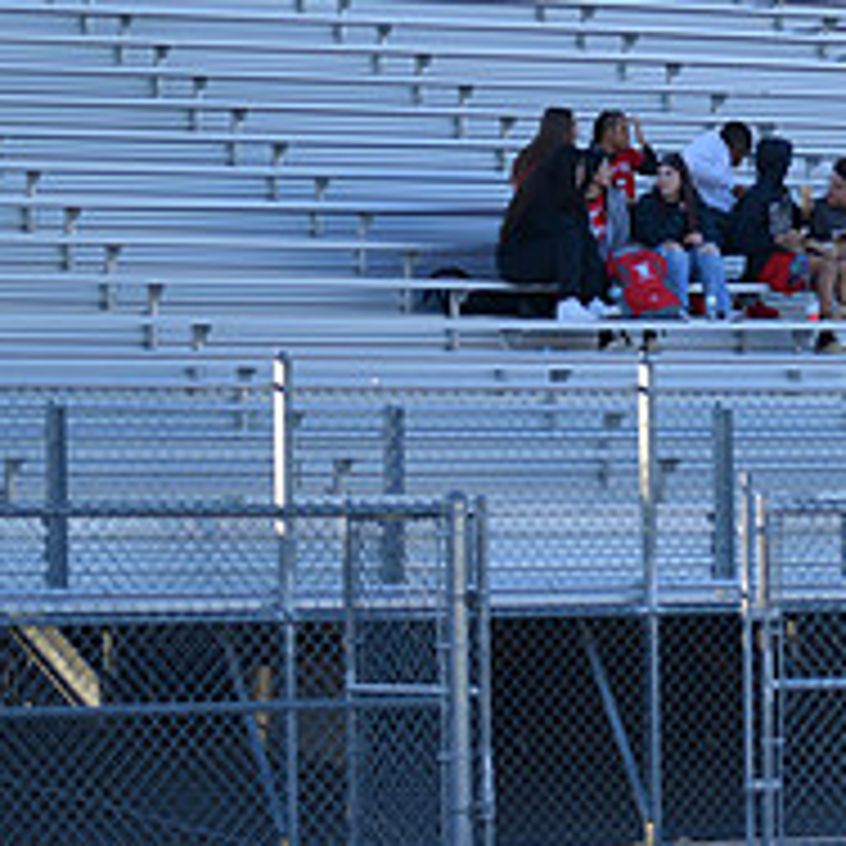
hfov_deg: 9.3
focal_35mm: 184
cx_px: 1152
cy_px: 286
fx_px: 5088
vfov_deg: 9.5
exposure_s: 1/1600
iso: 250
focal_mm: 70
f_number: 2.8
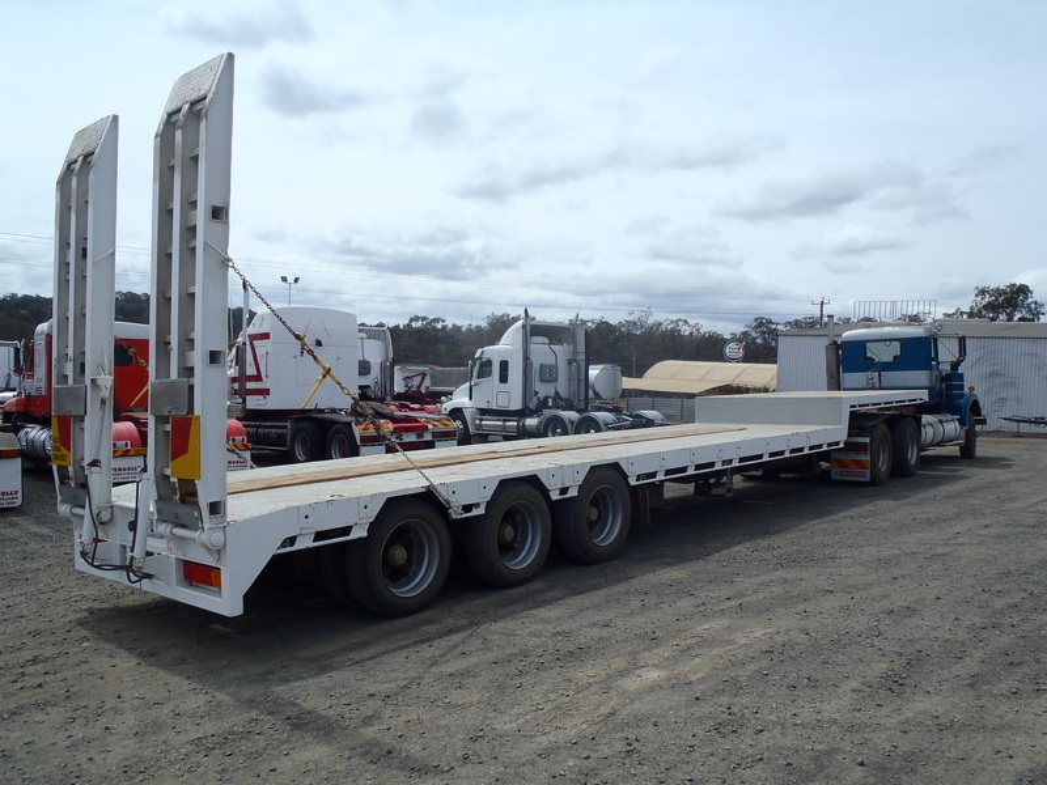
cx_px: 524
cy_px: 392
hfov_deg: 63.4
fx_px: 847
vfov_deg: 49.7
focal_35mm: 28
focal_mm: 5
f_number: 11
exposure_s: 1/125
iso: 80
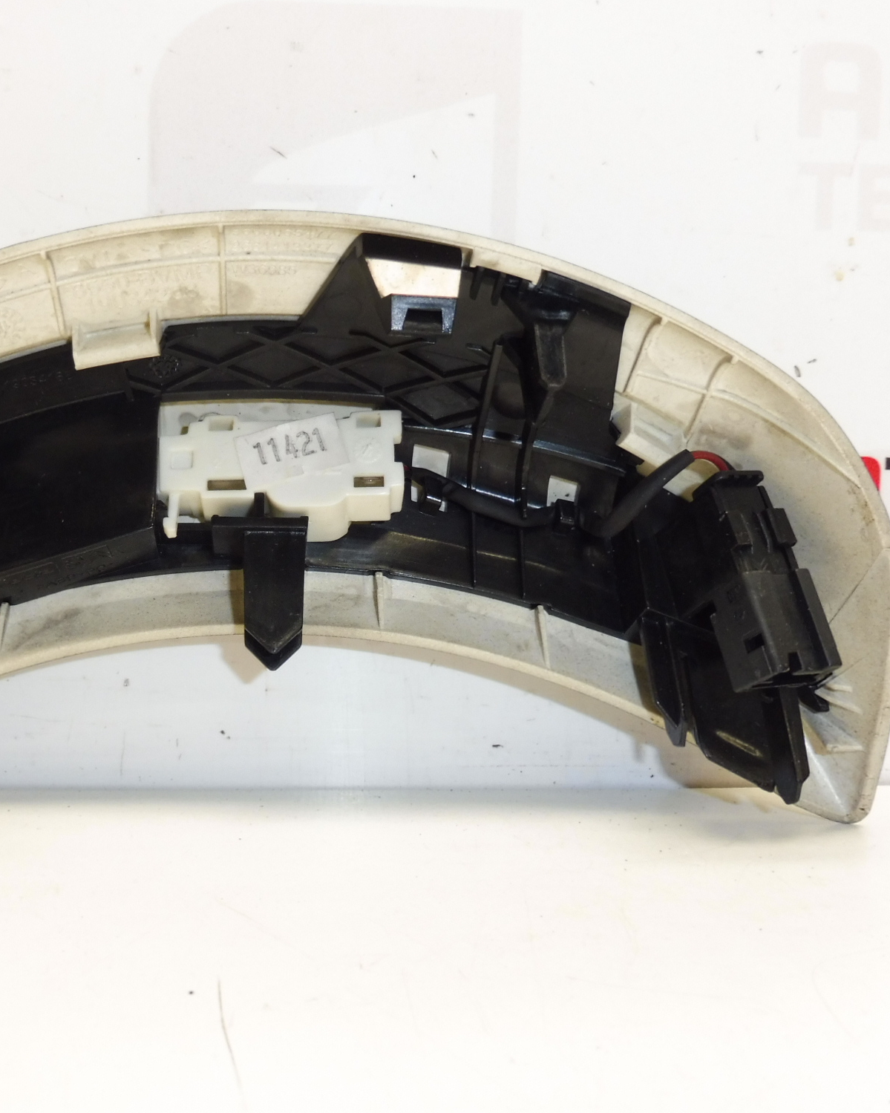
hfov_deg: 45.0
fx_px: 1054
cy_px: 549
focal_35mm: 32
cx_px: 281
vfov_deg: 55.7
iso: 200
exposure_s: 1/60
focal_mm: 4.3
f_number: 3.5
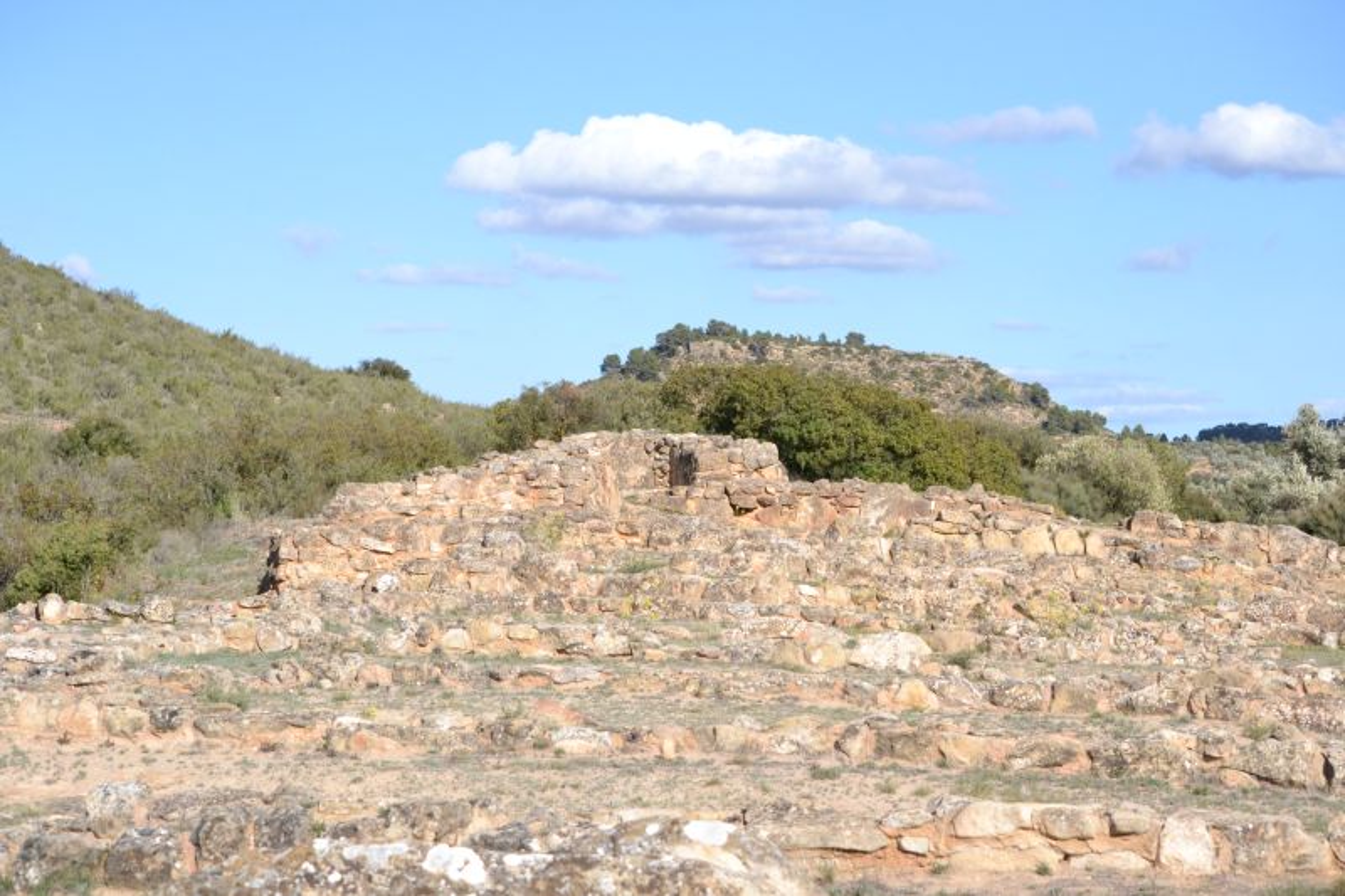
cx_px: 672
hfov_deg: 24.6
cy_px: 448
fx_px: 3081
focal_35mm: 82
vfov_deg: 16.5
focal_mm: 55
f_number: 8
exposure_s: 1/4000
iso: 1600
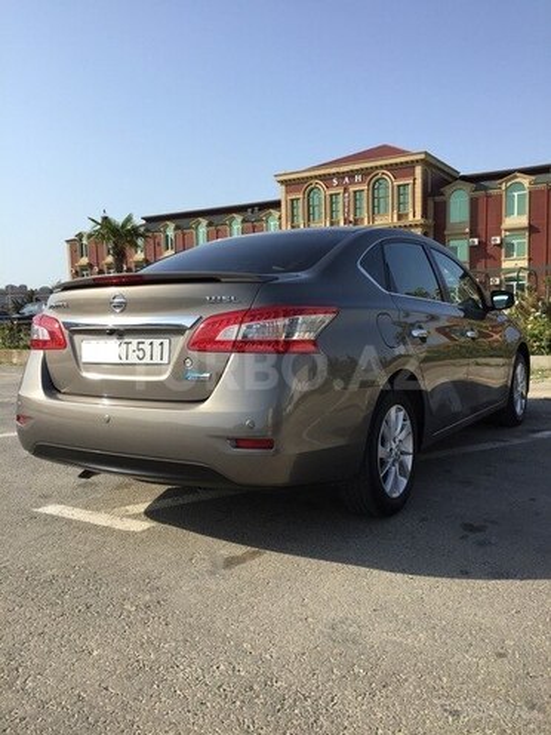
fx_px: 615
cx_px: 276
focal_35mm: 29
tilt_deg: -4.9
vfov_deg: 61.7
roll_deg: +1.6
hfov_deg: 48.2
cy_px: 368
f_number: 2.2
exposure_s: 1/1721
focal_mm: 4.15
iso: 32
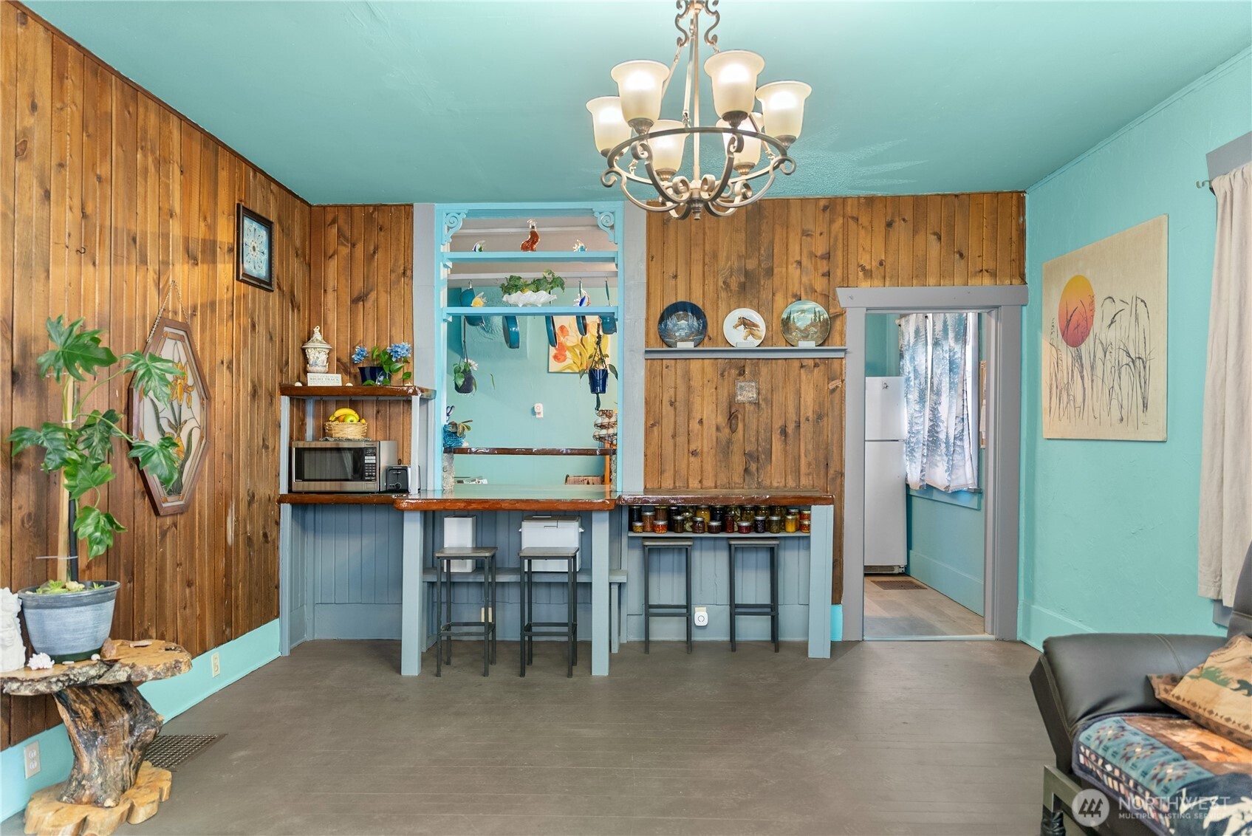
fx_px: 835
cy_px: 418
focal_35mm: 24
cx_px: 626
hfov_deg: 73.7
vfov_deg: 53.2
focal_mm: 24
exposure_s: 1/15
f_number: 2.8
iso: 400
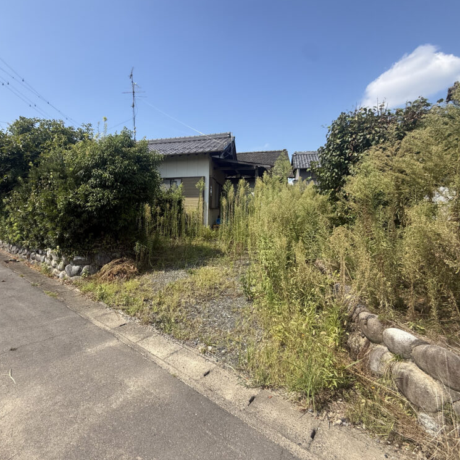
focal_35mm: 17
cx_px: 174
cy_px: 224
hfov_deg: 82.4
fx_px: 256
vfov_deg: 83.9
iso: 50
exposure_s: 1/1285
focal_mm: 2.22
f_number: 2.2
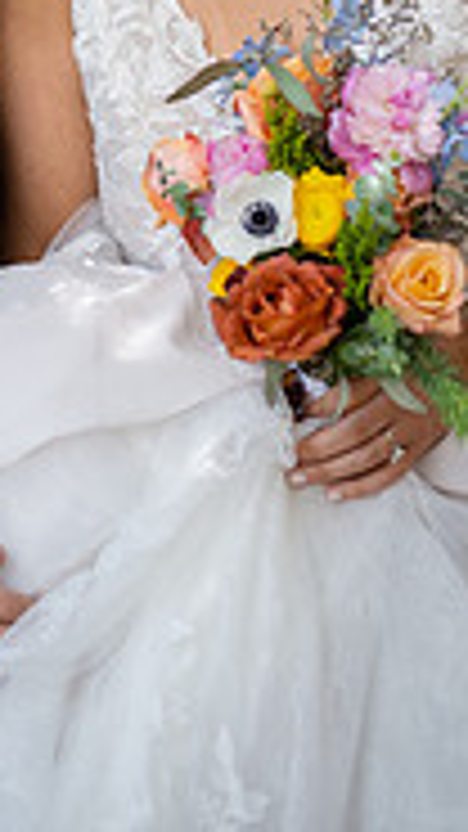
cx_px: -29
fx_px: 2803
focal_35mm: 127
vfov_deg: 16.2
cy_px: -171
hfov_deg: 9.5
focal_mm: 50
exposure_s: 1/400
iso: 125
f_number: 2.2
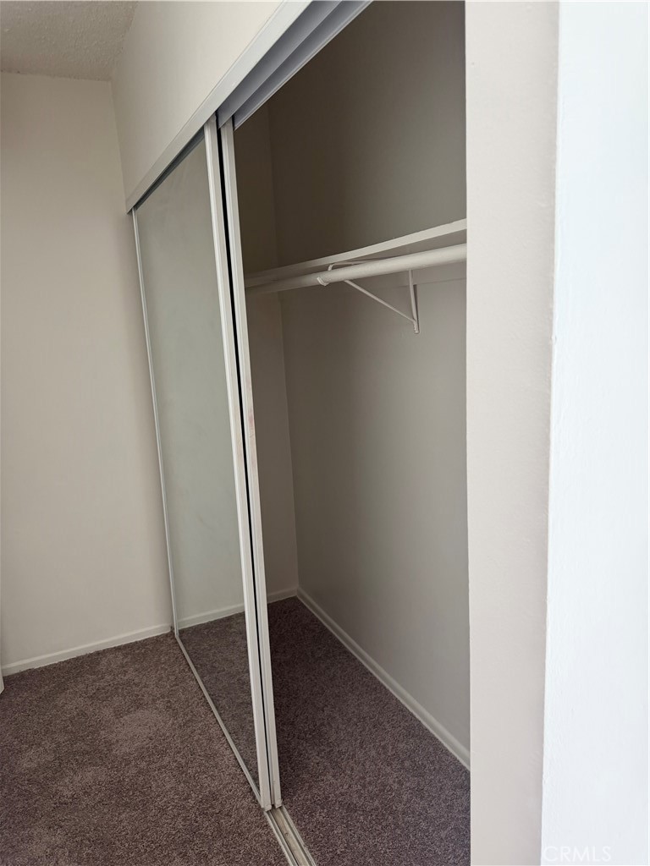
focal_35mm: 24
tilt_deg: -11.8
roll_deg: +4.2
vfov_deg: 71.6
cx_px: 325
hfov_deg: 56.8
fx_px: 601
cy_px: 433
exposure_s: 1/96
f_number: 1.78
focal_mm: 6.76
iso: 200
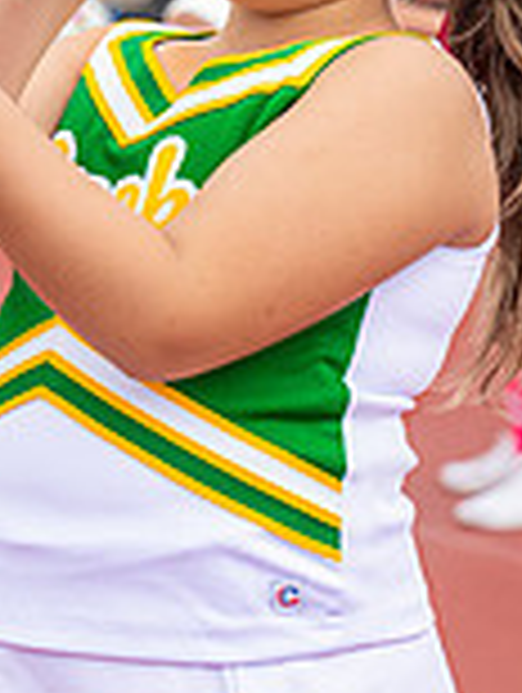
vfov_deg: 10.2
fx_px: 3850
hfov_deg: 7.8
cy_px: 76
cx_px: 156
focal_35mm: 192
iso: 320
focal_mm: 49.5
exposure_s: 1/1250
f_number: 2.8
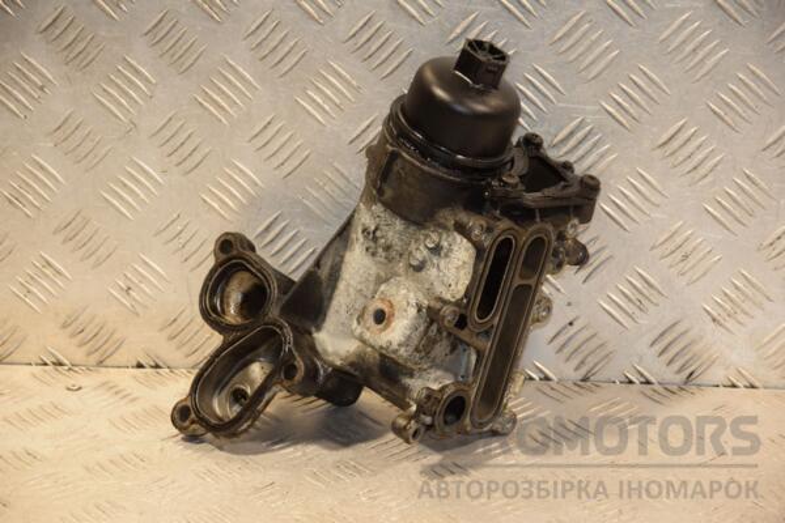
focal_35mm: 128
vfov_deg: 10.8
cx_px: 392
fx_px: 2780
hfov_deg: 16.1
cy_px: 262
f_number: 5.6
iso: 800
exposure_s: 1/160
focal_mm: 85
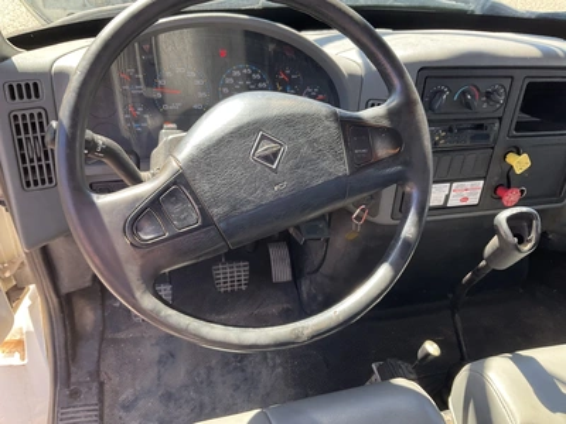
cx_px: 283
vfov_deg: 48.2
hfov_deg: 61.7
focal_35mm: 29
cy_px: 212
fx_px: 474
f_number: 1.8
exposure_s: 1/122
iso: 40
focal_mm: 3
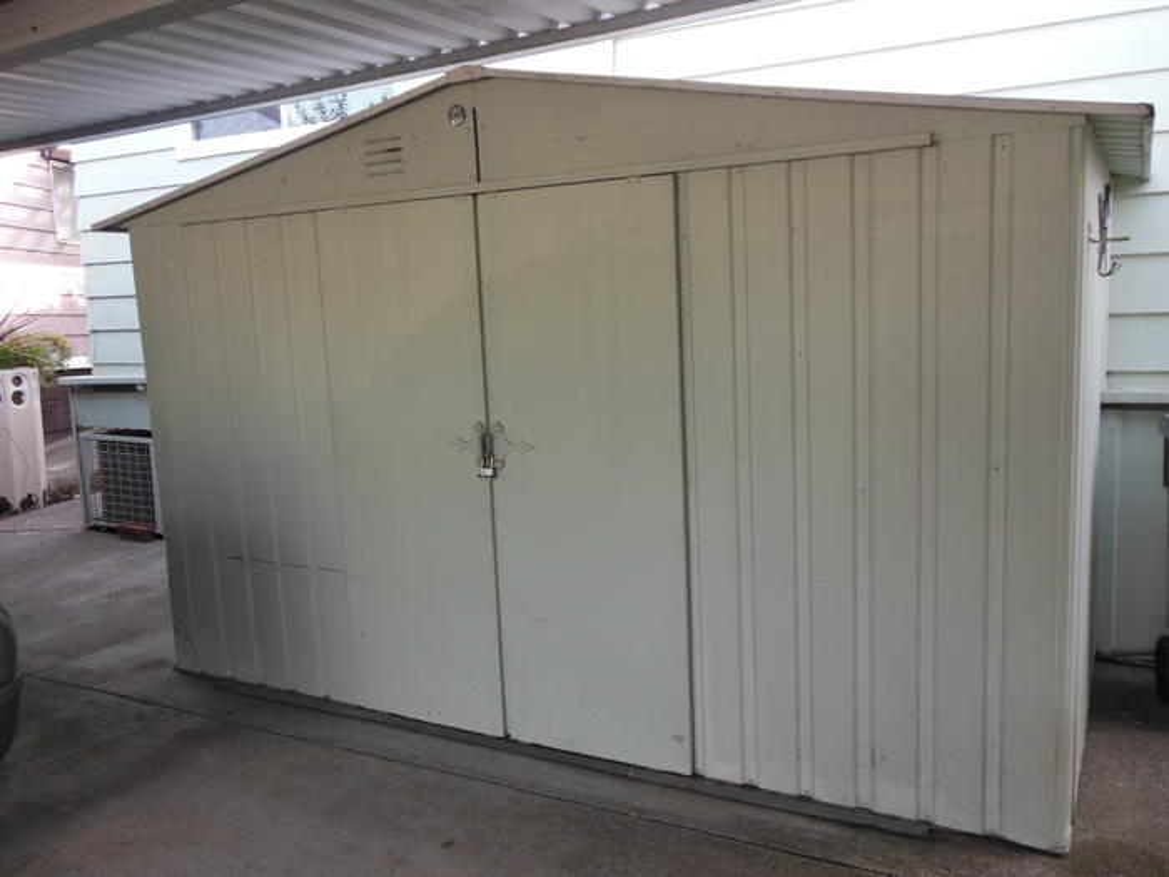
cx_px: 584
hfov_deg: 61.7
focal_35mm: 29
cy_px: 438
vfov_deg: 48.2
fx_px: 979
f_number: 3.3
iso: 125
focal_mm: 5.2
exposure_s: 1/100
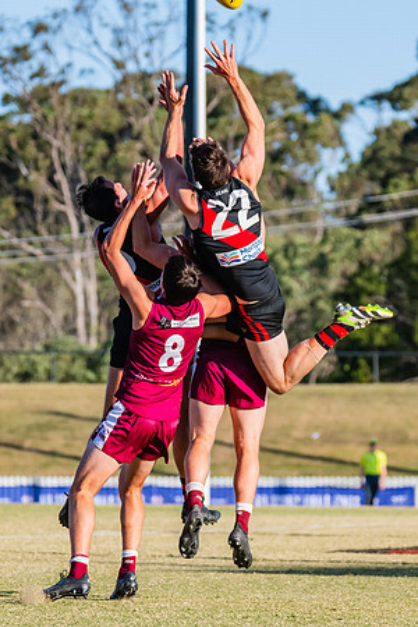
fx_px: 7045
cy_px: 334
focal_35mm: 405
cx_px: 203
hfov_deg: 3.4
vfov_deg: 5.1
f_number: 8
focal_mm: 250
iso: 800
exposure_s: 1/1600
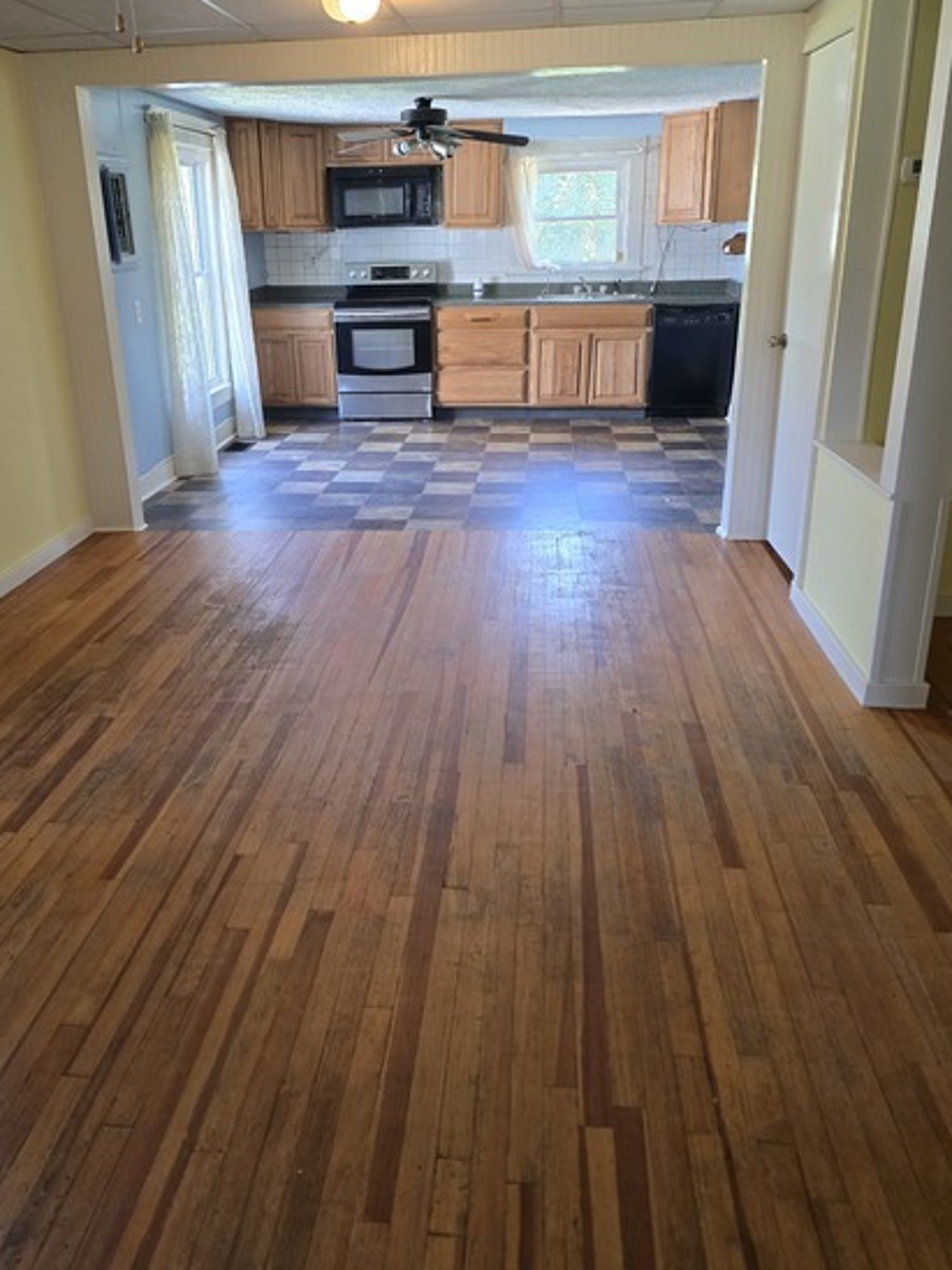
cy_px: 599
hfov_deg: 49.6
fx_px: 1027
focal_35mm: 28
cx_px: 417
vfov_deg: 63.4
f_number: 1.7
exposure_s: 1/120
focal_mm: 6.3
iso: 400
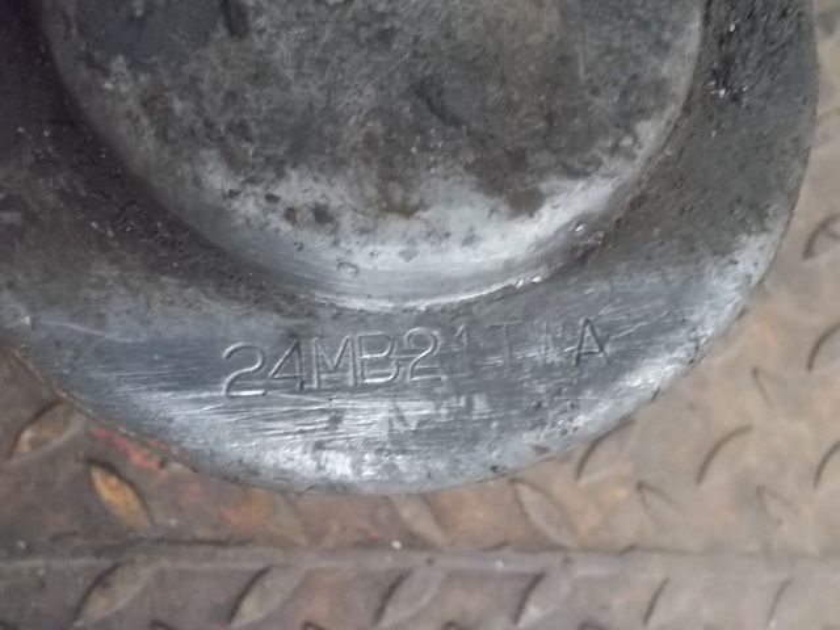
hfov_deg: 61.7
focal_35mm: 29
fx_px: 704
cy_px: 315
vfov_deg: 48.2
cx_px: 420
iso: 800
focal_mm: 4.1
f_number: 3.3
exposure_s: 1/25
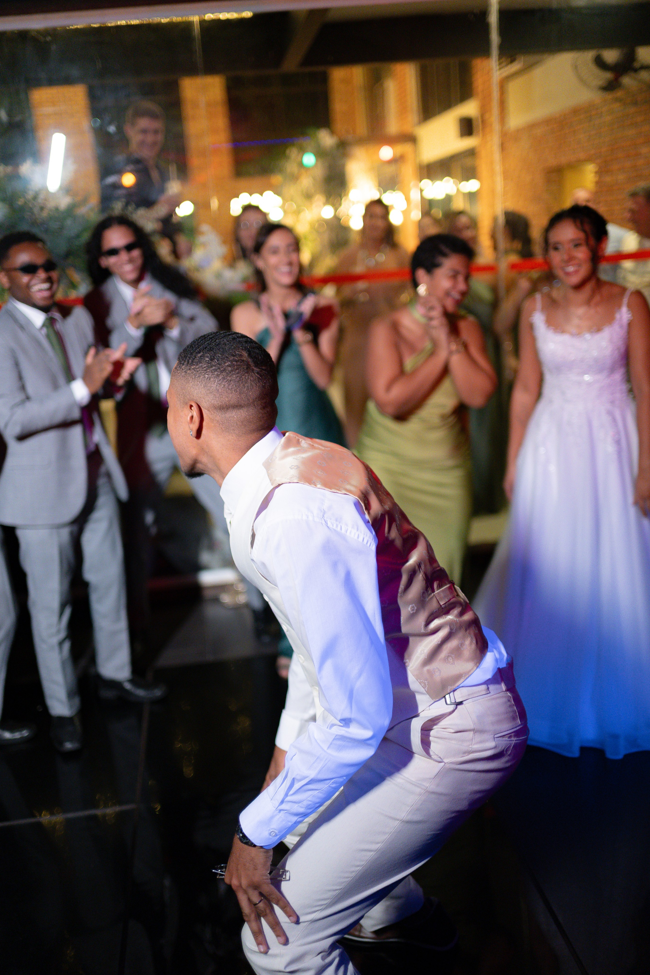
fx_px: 975
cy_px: 476
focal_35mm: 36
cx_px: 321
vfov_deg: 53.1
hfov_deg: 36.9
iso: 2000
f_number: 1.4
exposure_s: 1/400
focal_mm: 35
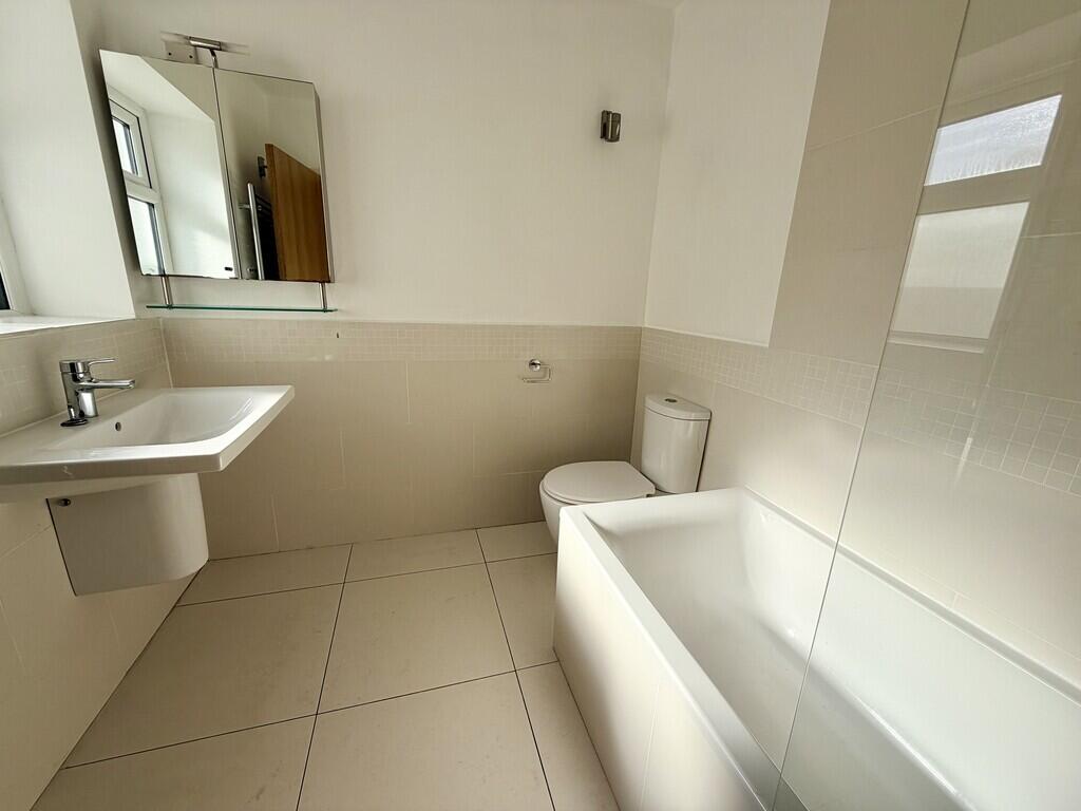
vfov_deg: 85.7
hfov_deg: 102.1
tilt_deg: -16.5
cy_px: 406
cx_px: 540
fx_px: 437
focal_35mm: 14
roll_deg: -1.8
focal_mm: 2.22
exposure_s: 1/518
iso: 40
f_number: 2.2
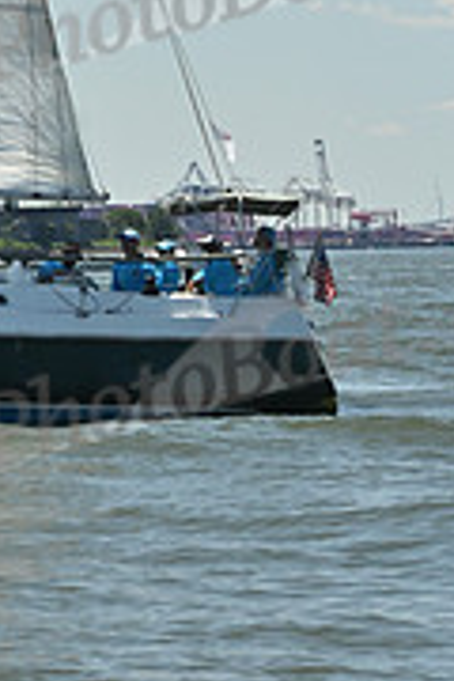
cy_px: -155
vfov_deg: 7.4
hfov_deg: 4.9
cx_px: -218
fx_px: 5240
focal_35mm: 277
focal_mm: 86
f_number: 7.1
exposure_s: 1/1600
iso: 320
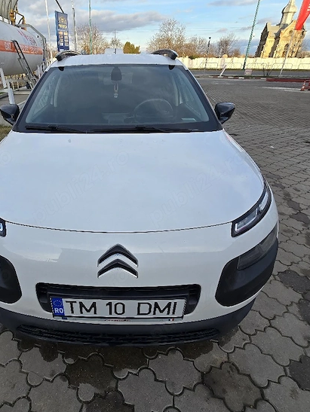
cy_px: 205
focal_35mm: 19
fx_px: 227
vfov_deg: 84.6
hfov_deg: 67.3
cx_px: 110
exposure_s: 1/500
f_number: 2.2
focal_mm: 2.2
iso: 50
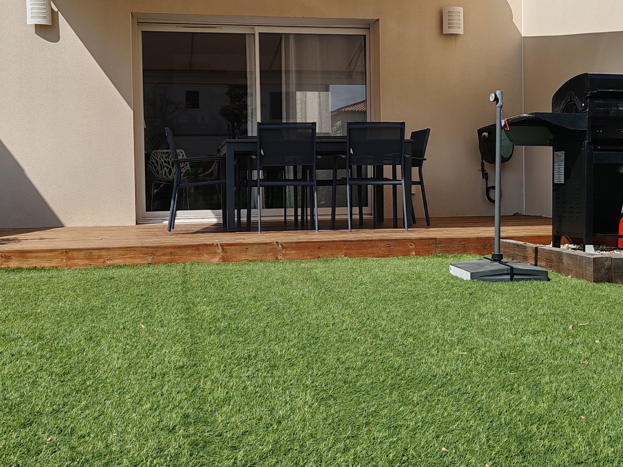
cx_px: 316
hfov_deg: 42.9
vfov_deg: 32.8
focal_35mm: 44
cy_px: 205
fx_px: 792
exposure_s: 1/1100
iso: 50
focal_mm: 6.12
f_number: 1.9
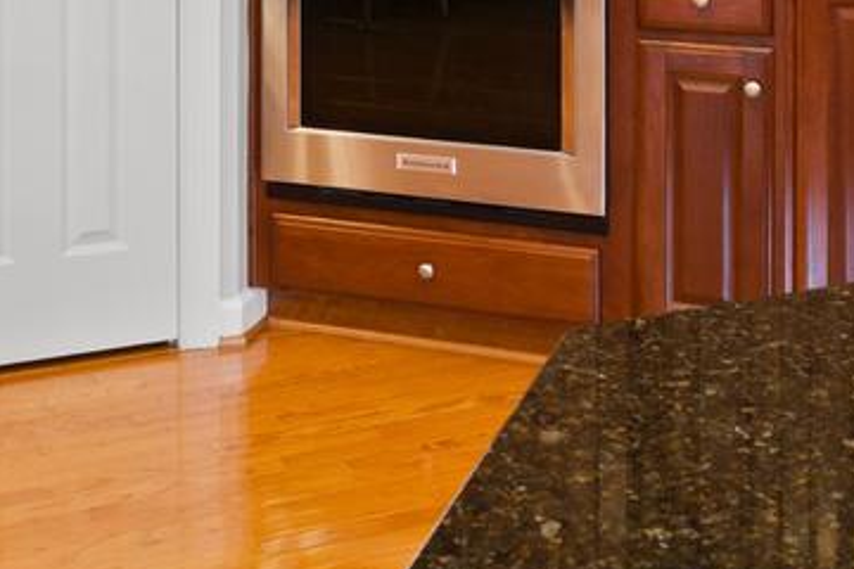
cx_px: 299
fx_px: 1613
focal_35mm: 68
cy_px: -230
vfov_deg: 18.2
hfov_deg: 29.5
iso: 800
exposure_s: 1/5
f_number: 8
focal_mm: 17
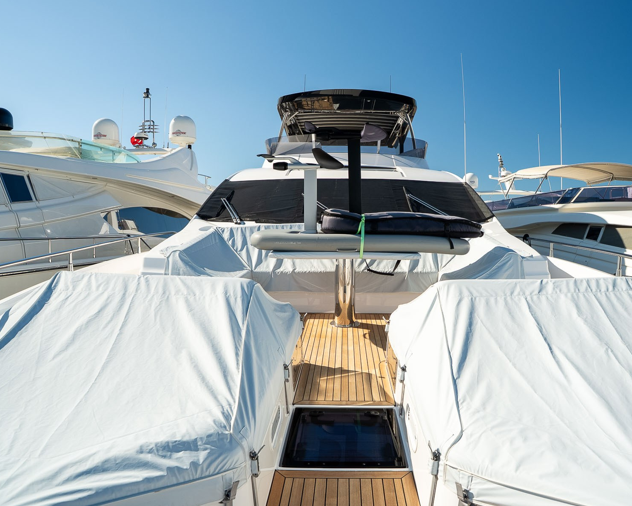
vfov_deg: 63.1
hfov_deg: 74.8
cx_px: 348
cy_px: 249
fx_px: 412
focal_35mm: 22
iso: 125
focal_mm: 17
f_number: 8
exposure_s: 1/250
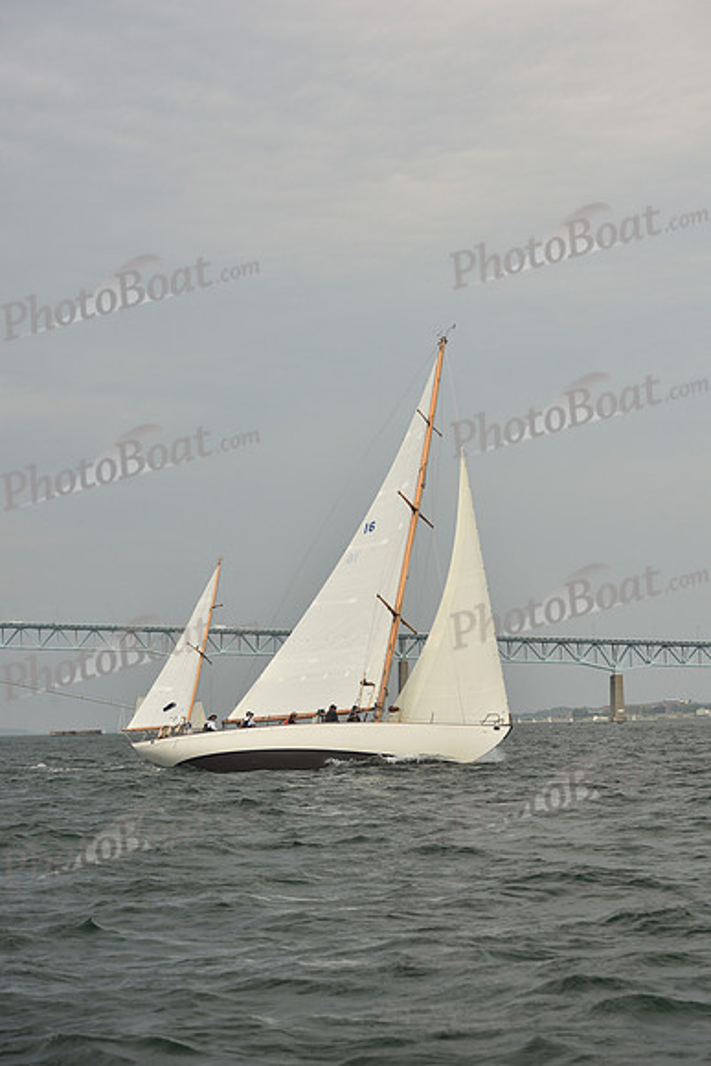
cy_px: 533
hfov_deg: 16.1
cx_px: 356
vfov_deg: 23.9
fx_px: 2516
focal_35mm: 85
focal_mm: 85
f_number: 6.3
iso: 250
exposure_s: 1/500
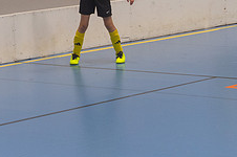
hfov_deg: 11.4
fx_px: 1183
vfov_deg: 7.5
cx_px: 88
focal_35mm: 180
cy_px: -24
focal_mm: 70
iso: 2200
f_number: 3.5
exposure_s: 1/400
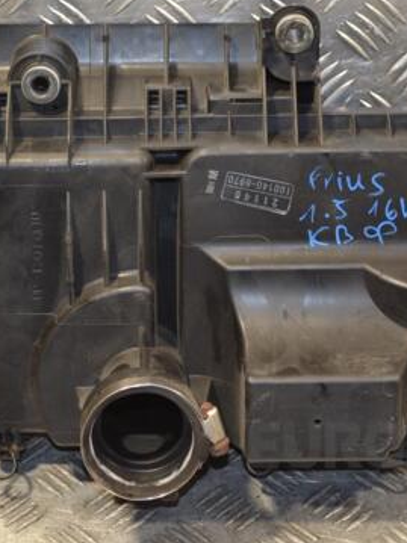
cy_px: 244
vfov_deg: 17.7
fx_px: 1741
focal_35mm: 111
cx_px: 221
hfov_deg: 13.3
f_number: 5.3
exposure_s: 1/60
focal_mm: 46
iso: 560
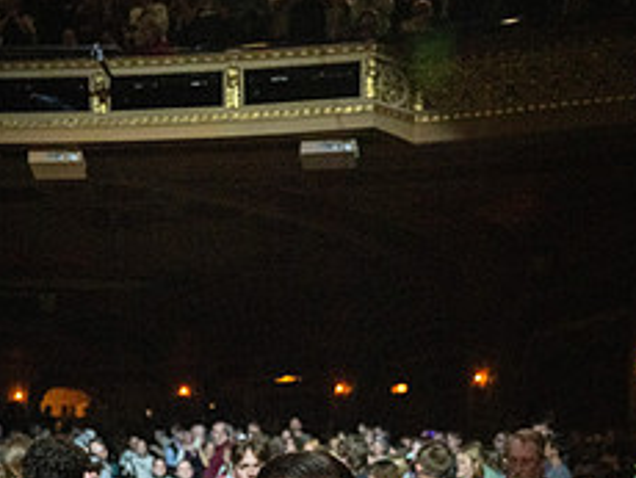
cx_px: 274
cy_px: 589
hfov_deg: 40.3
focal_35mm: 47
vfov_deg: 27.0
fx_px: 864
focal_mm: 25
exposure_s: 1/500
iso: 12800
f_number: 2.8
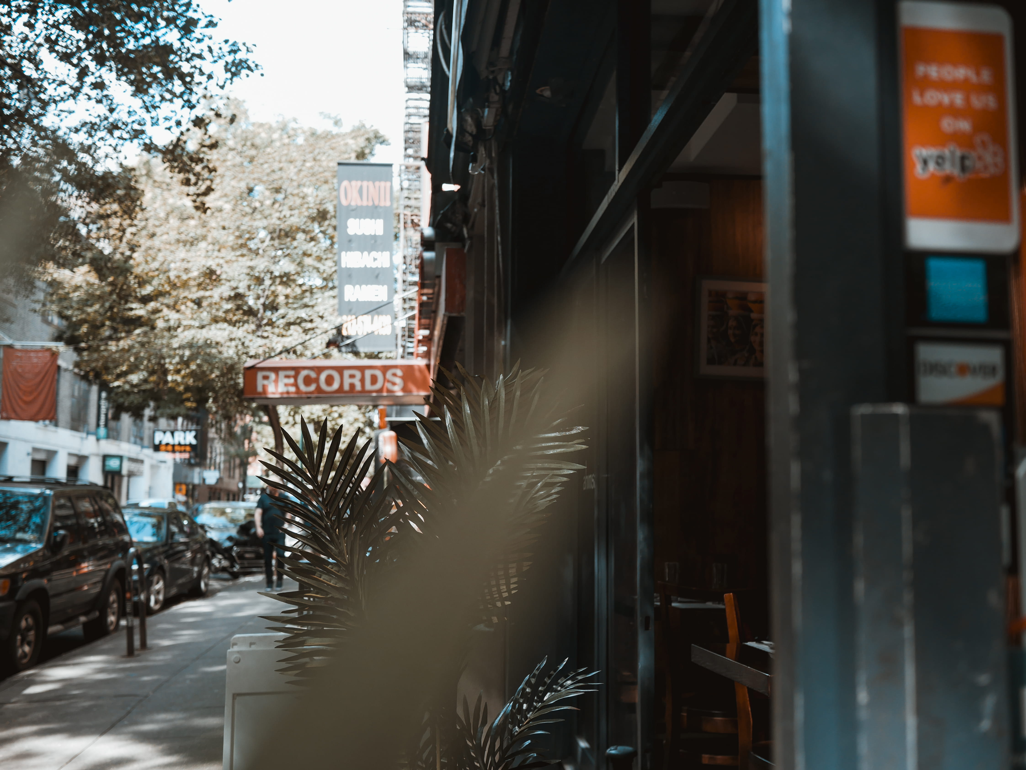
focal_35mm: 40
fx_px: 1186
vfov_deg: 36.0
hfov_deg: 46.8
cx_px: 513
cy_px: 385
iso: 200
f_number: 2.5
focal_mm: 20
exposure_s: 1/125
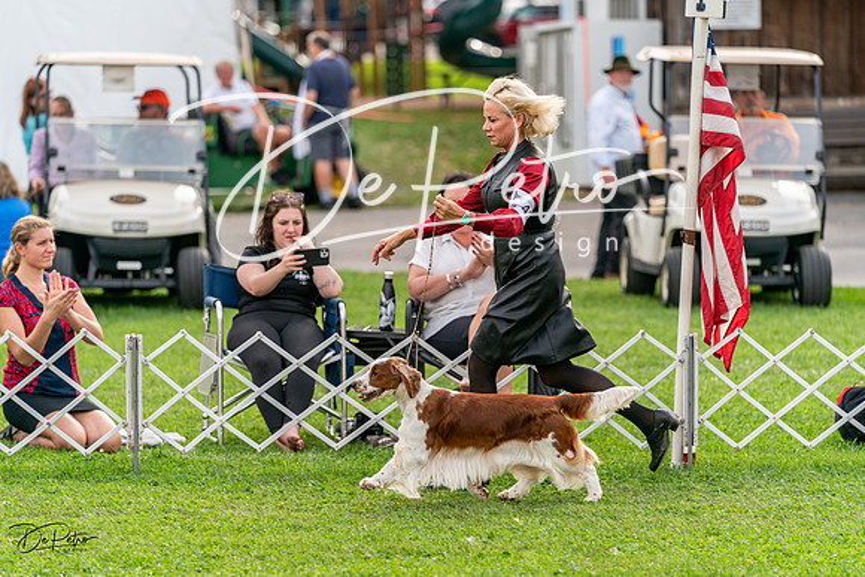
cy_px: 288
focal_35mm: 197
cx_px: 432
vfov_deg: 7.0
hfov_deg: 10.4
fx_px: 4734
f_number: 3.5
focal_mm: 197
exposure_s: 1/1250
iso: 320
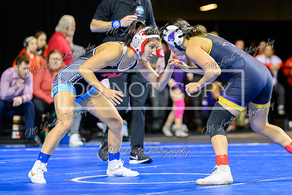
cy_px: 75
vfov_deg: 8.4
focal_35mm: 164
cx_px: 159
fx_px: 1327
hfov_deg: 12.6
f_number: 2.8
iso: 3200
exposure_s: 1/800
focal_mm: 130
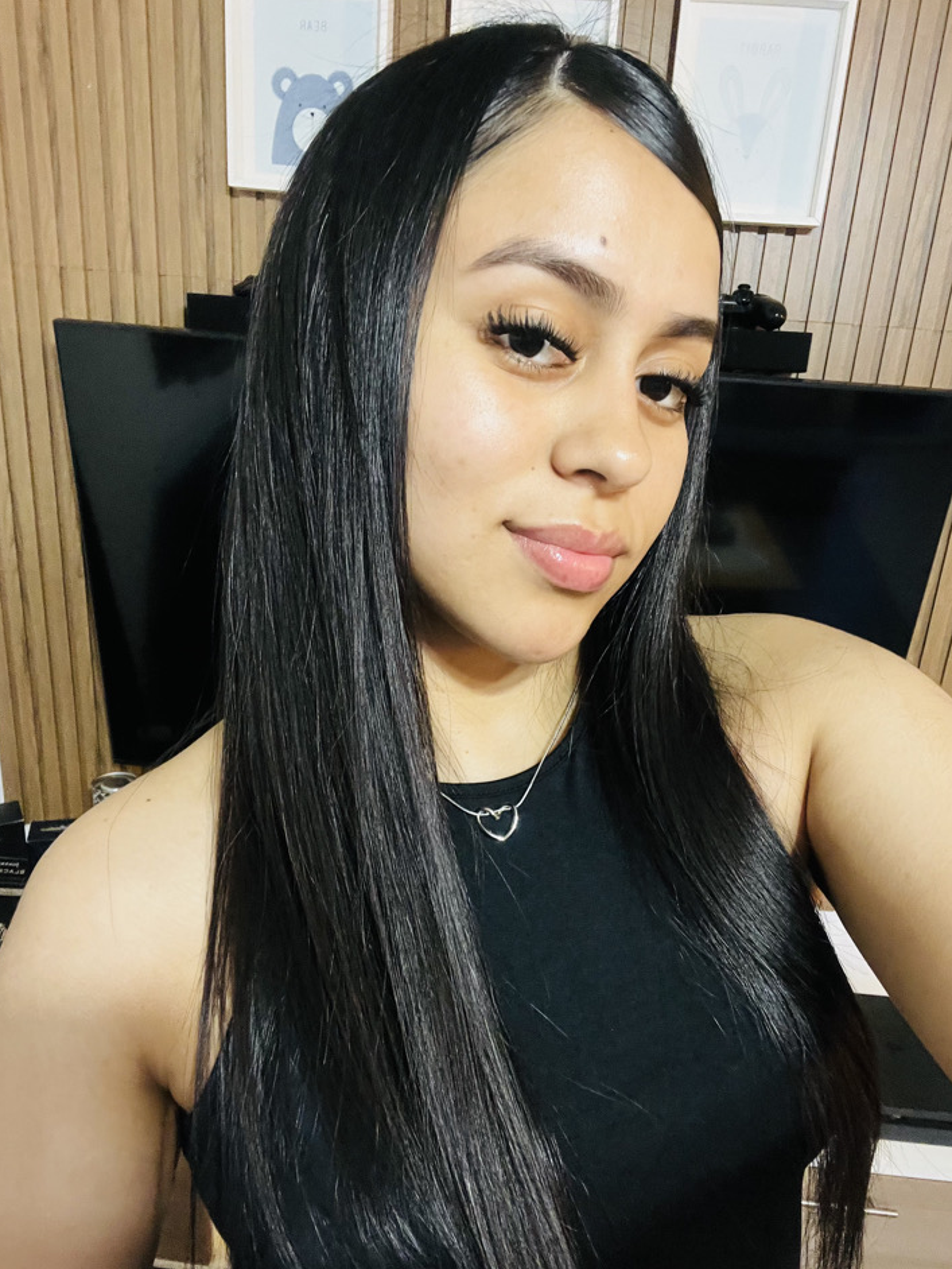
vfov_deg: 69.3
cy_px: 665
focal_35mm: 25
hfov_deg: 54.9
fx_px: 916
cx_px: 501
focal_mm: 2.71
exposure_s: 1/33
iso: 250
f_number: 2.2
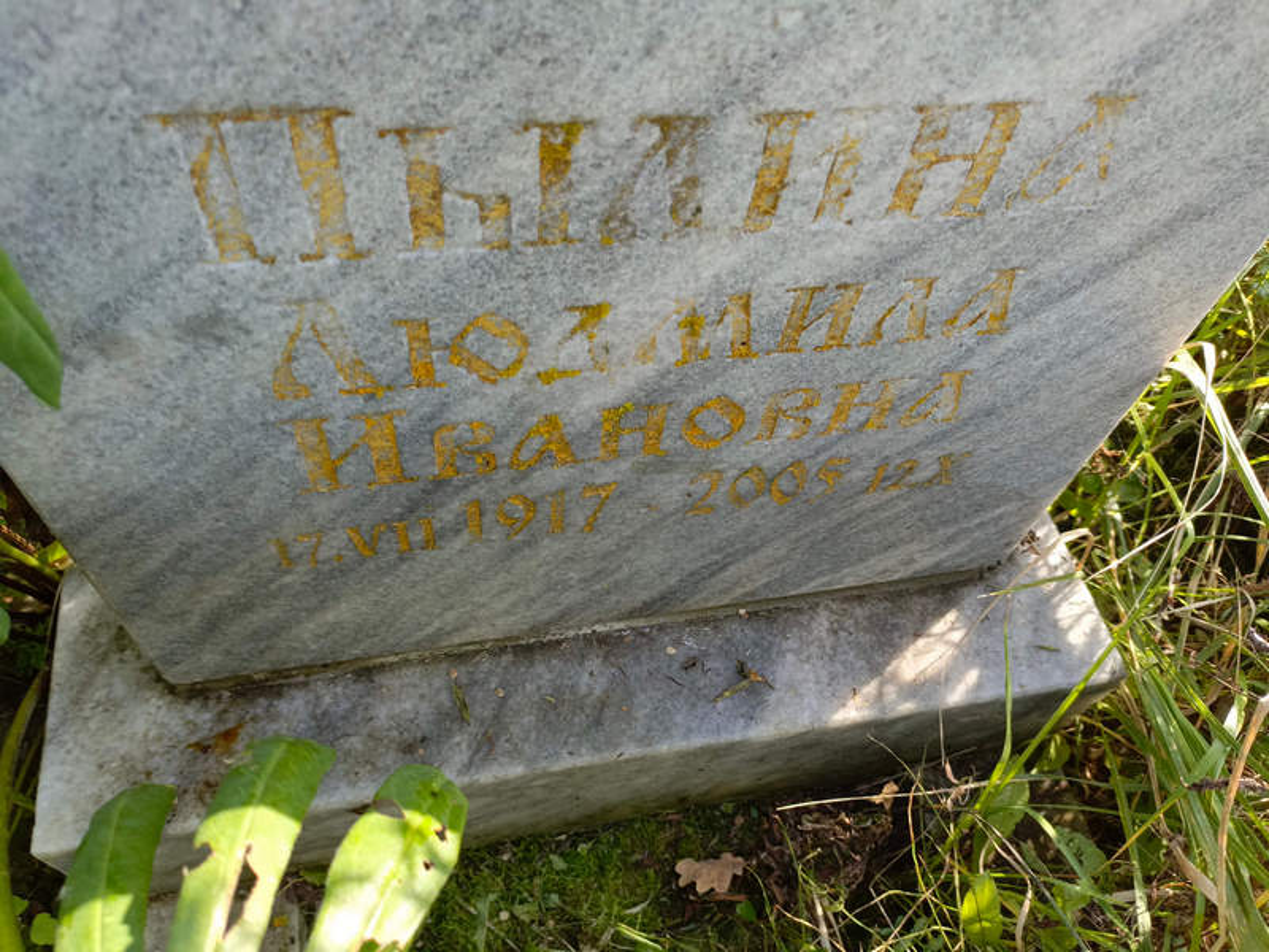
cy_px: 476
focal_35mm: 25
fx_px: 916
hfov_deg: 69.4
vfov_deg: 54.9
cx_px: 634
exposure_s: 1/100
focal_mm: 4.76
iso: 117
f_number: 1.69
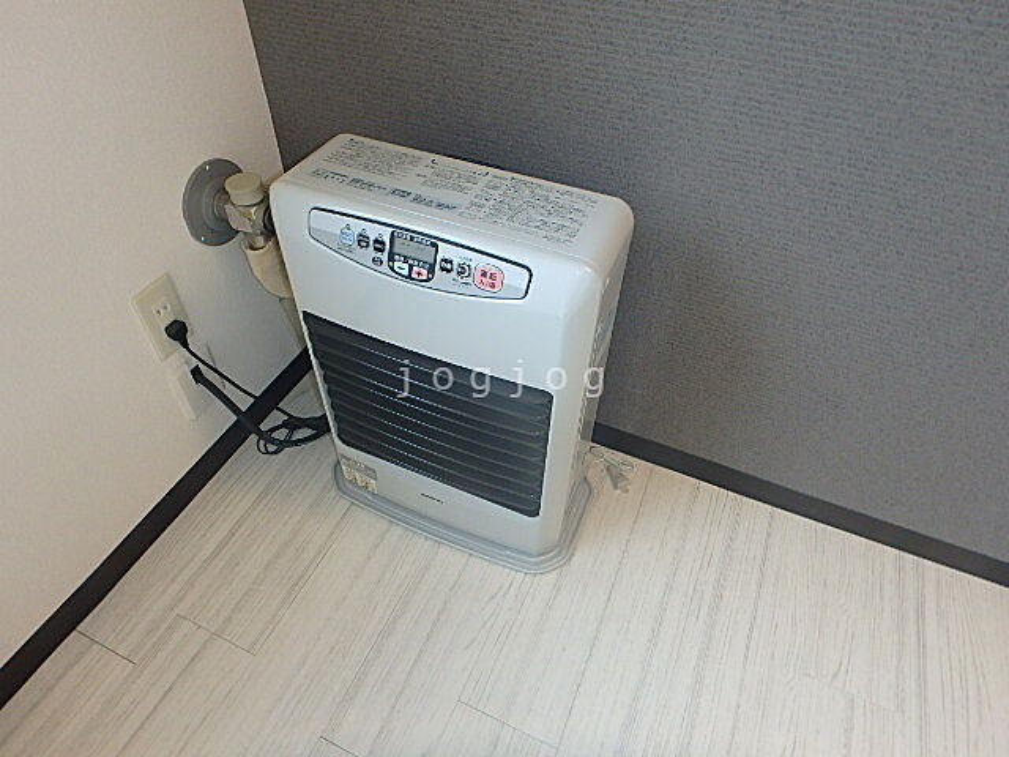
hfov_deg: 79.0
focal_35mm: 21
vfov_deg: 63.4
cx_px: 504
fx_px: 612
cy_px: 378
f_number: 3.5
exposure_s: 1/50
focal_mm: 3.7
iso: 200
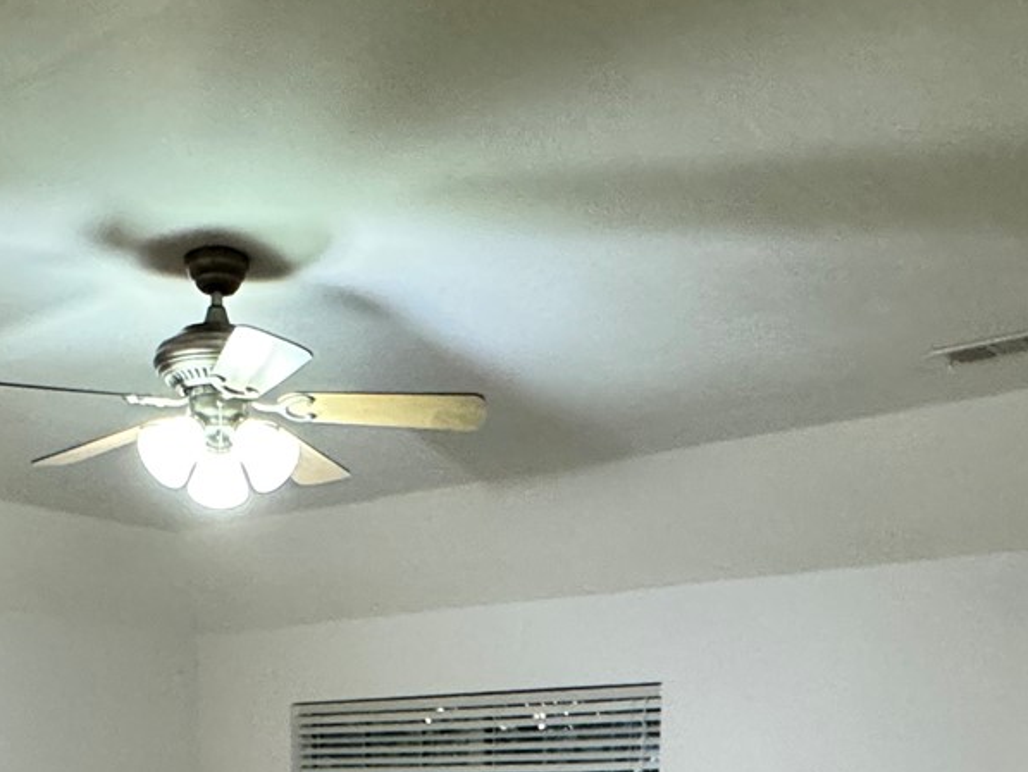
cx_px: 368
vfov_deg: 24.6
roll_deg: +0.3
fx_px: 1426
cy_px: 1110
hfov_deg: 39.3
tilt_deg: -13.3
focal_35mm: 48
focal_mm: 2.22
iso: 800
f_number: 2.2
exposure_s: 1/60
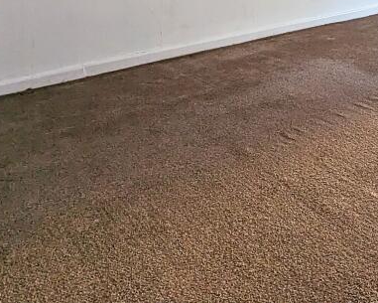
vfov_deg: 29.6
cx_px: 369
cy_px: -78
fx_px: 470
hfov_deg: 39.2
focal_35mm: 42
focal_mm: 2.35
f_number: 2.2
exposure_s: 1/124
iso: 52
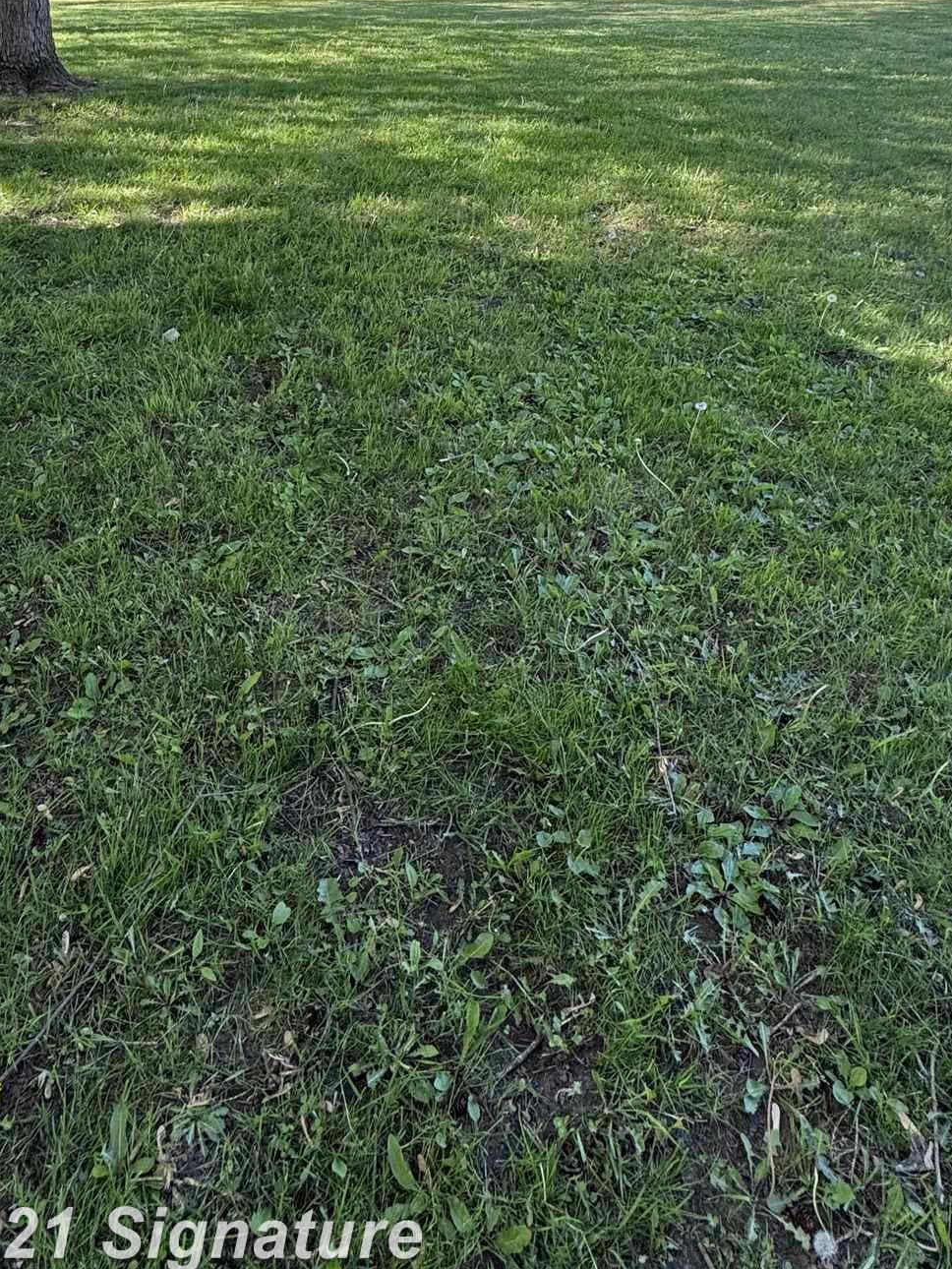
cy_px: 215
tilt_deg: -16.6
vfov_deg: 62.2
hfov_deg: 54.7
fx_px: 916
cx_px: 408
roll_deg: +1.8
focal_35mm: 25
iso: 40
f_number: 2.2
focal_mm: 2.22
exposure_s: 1/107
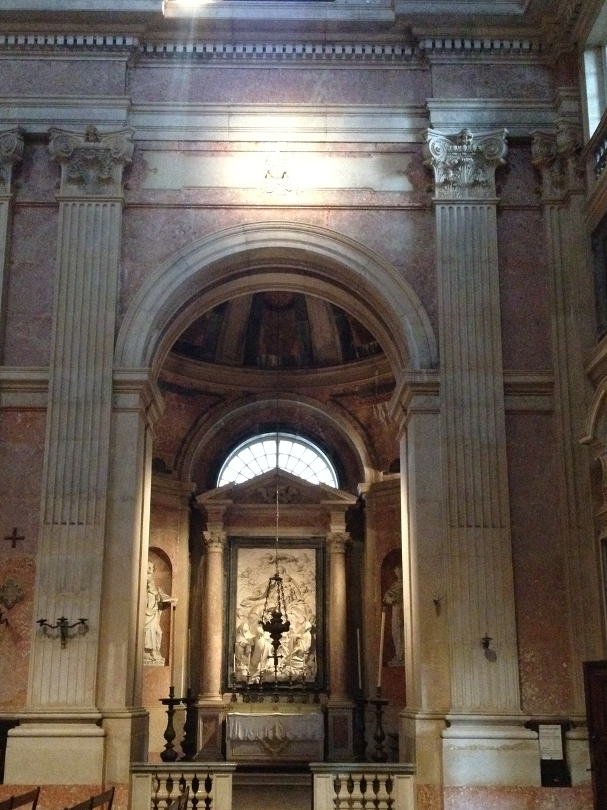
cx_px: 282
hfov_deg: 32.2
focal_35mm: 45
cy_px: 468
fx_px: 1052
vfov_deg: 42.0
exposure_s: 1/15
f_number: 2.4
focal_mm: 4.28
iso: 800
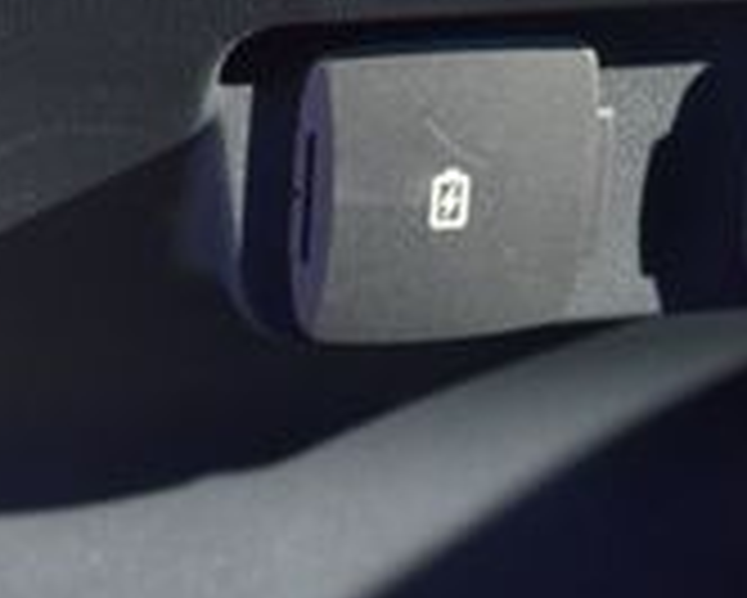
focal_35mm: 114
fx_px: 2518
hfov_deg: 16.8
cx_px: 576
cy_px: -265
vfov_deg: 12.9
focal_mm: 21
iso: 200
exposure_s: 1/60
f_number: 4
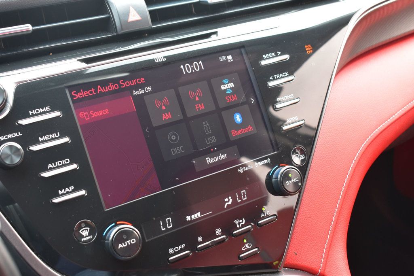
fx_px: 586
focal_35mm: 51
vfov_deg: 26.5
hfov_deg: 38.9
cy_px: 138
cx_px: 207
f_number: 6.3
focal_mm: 34
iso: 400
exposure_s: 1/20
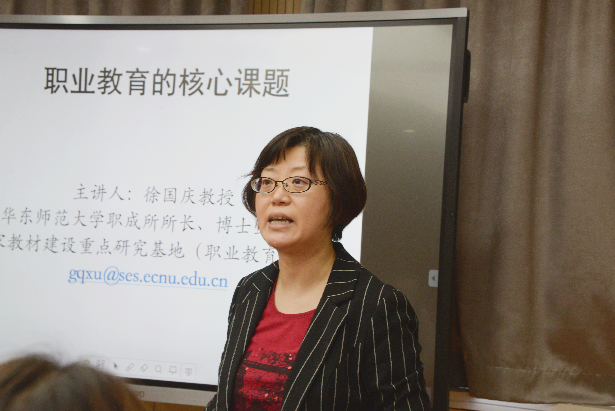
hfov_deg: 26.0
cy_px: 206
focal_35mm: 78
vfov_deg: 17.5
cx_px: 308
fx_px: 1333
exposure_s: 1/50
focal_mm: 78
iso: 1600
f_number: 11
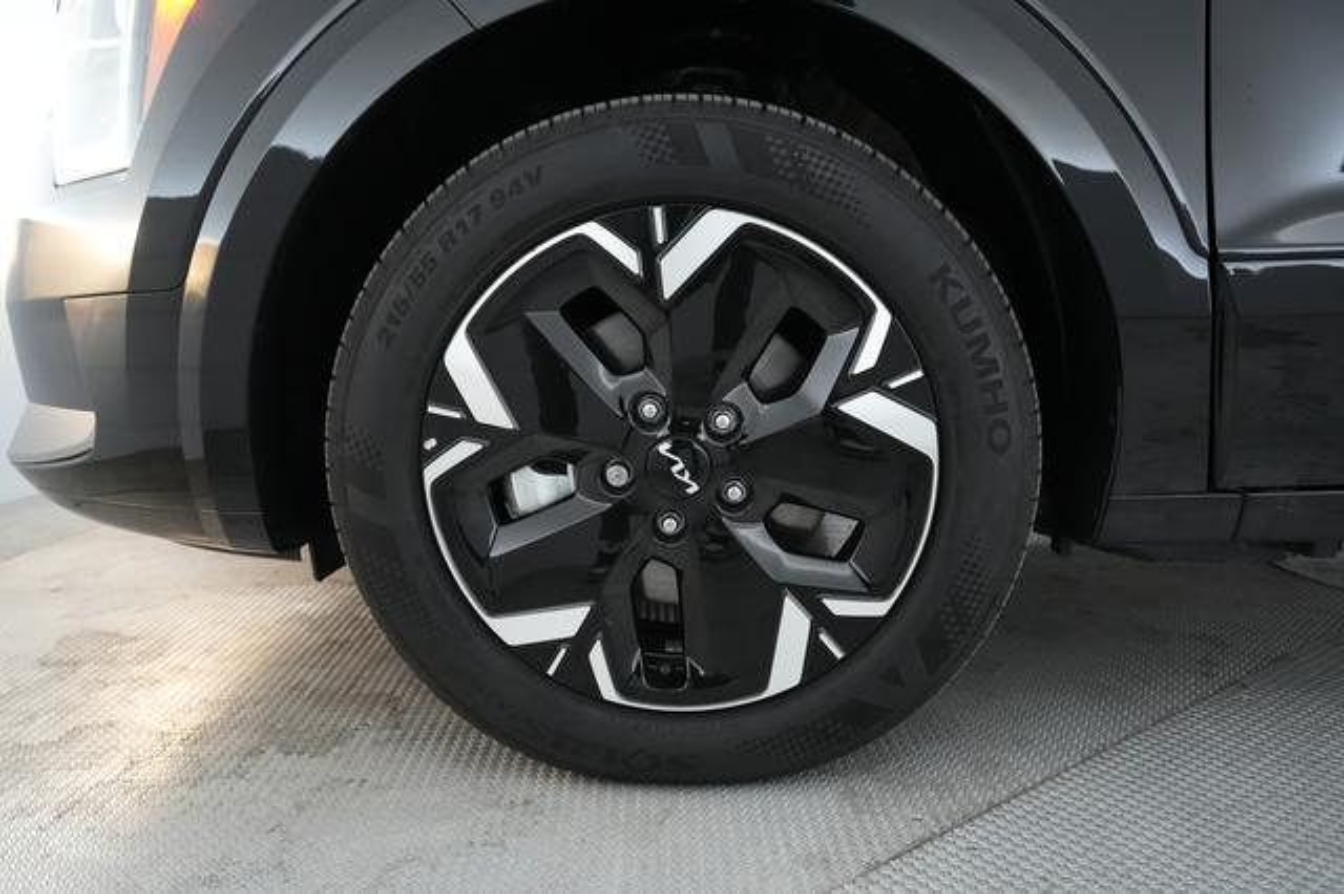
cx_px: 672
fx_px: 970
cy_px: 447
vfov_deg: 49.5
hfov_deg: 69.4
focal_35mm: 26
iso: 6400
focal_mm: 26
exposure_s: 1/125
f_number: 4.5
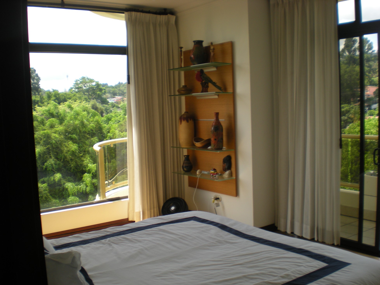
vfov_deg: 37.7
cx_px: 190
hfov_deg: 49.0
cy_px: 142
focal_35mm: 38
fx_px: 417
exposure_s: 1/128
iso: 64
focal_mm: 6.3
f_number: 3.1
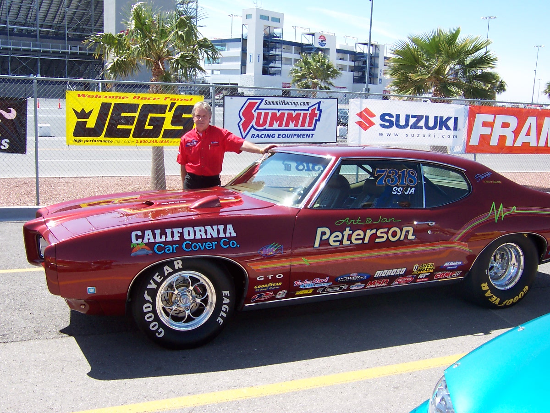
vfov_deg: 39.7
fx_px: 572
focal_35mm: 36
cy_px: 206
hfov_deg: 51.4
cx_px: 275
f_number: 4
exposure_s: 1/350
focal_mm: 5.6
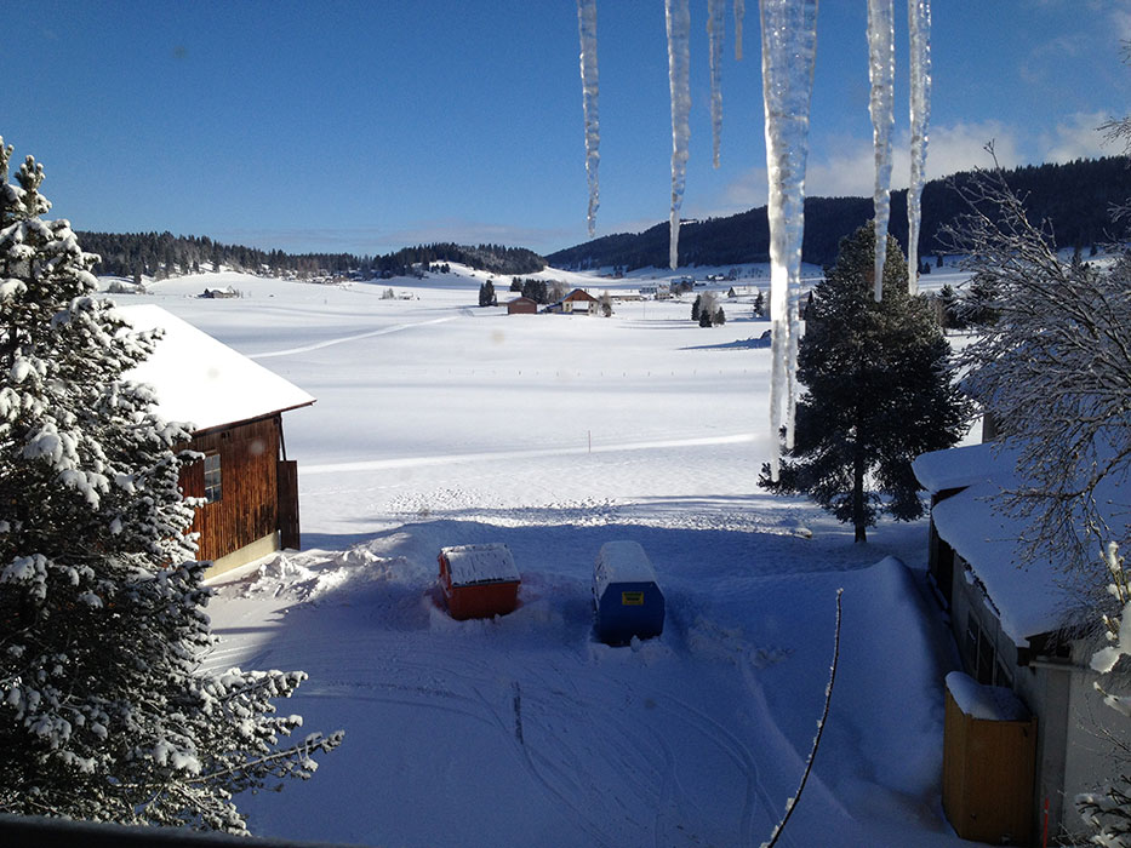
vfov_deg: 40.7
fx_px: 1144
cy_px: 424
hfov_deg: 52.6
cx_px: 566
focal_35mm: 35
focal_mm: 4.28
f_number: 2.4
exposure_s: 1/2513
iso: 50
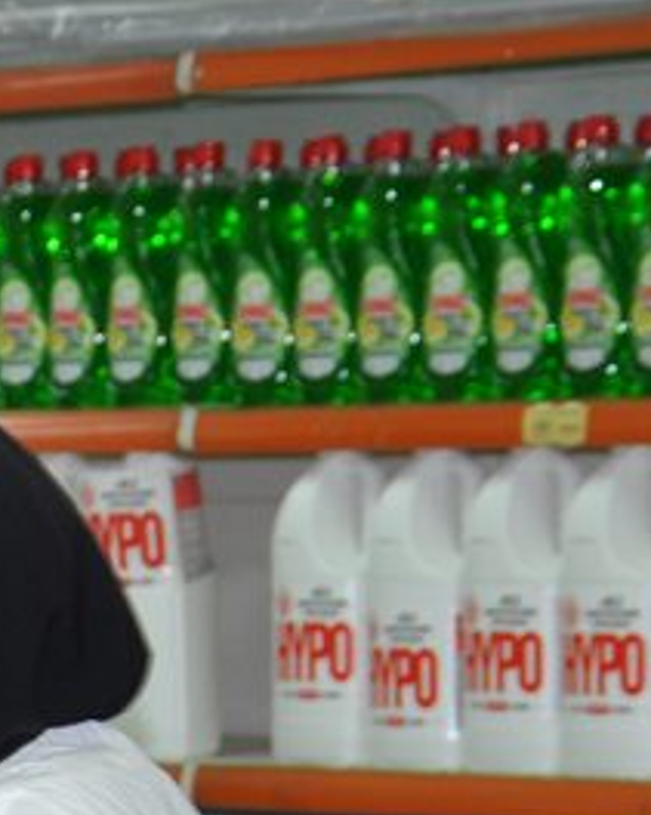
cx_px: -432
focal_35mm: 277
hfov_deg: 5.5
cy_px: 852
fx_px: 6675
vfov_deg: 7.0
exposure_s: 1/60
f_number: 4.5
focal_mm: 38
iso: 400
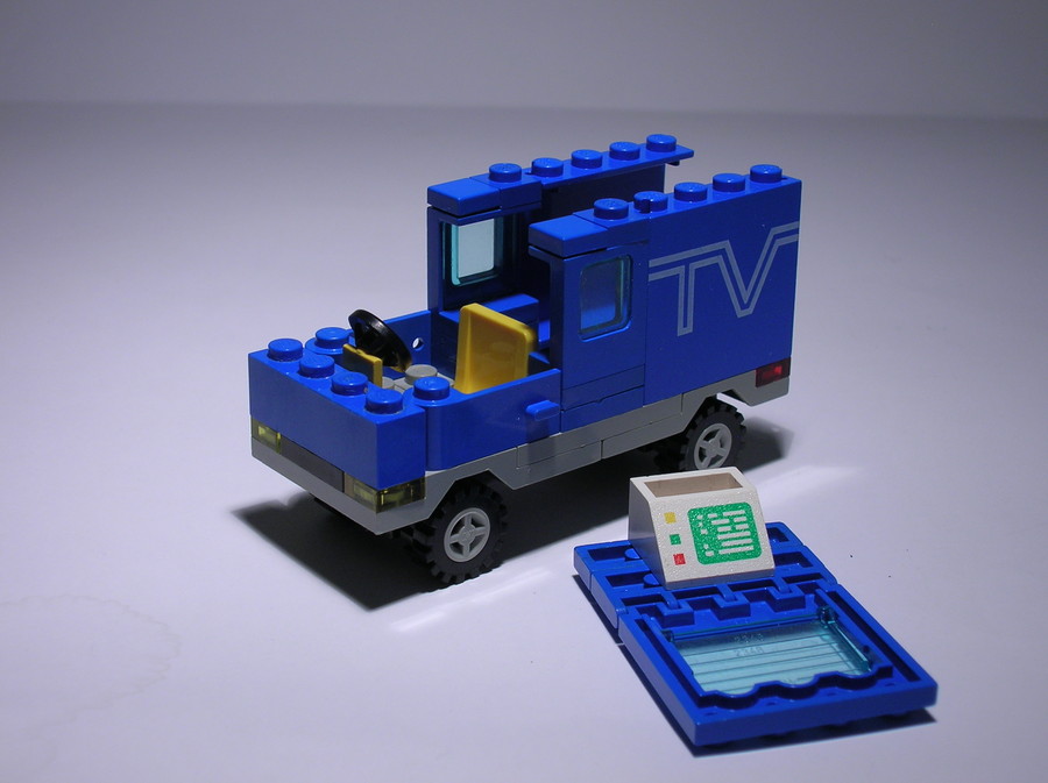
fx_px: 1754
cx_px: 524
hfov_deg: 33.3
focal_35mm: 58
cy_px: 392
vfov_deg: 25.2
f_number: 3.5
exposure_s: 1/30.4
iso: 50
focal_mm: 9.7
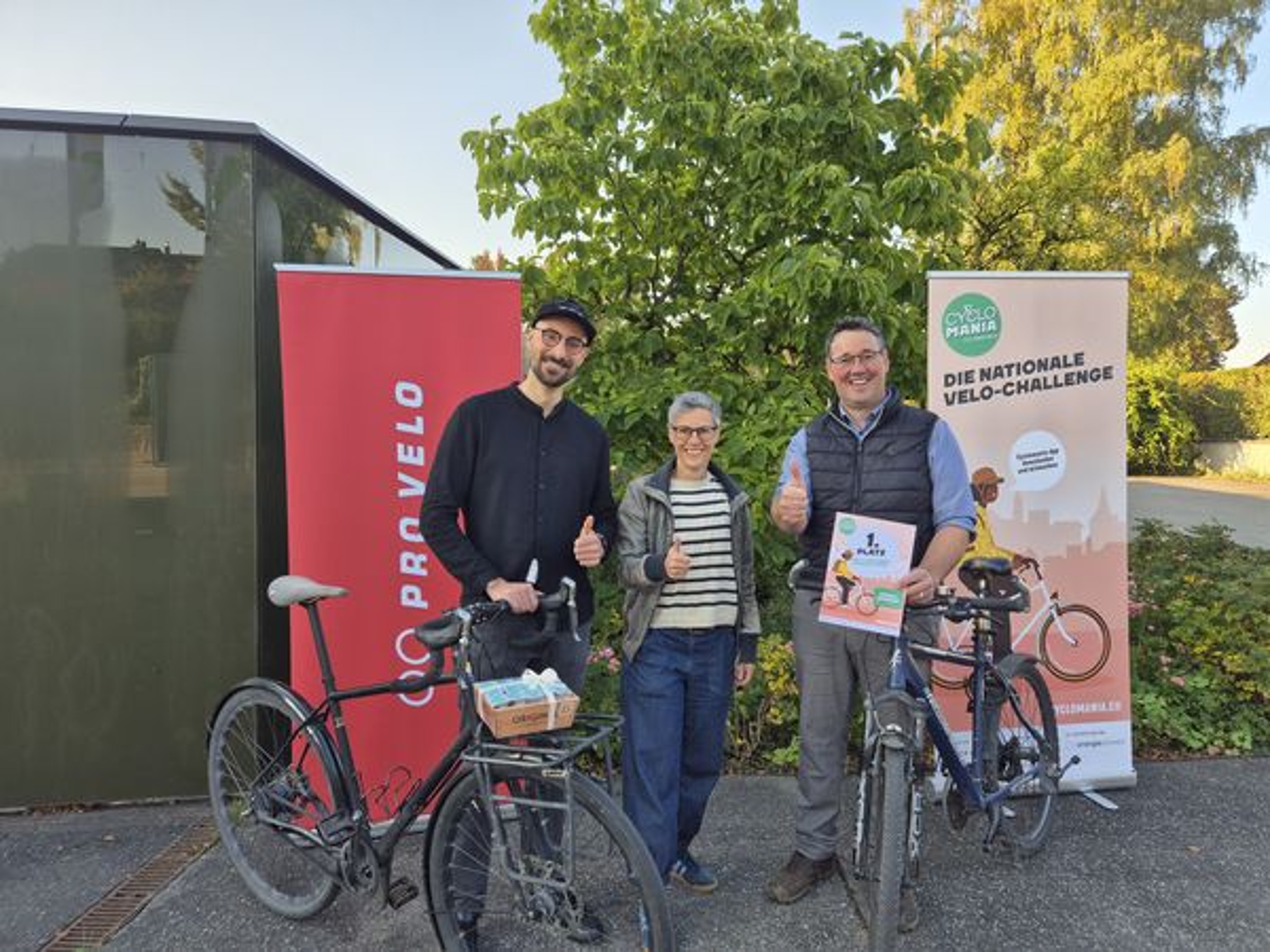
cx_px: 635
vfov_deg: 58.9
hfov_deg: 73.9
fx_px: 844
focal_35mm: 23
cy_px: 476
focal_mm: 5.4
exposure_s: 1/241
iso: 25
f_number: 1.8
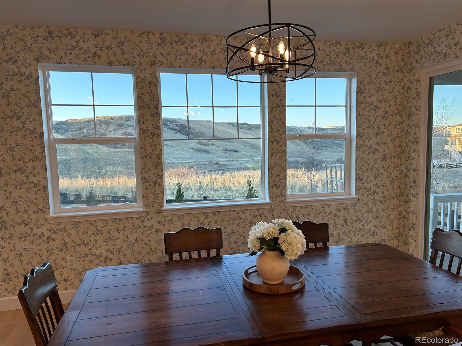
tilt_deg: -6.0
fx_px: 347
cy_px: 173
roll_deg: +1.8
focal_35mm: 26
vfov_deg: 53.1
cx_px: 231
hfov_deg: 67.3
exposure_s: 1/126
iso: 64
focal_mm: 5.7
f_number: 1.5
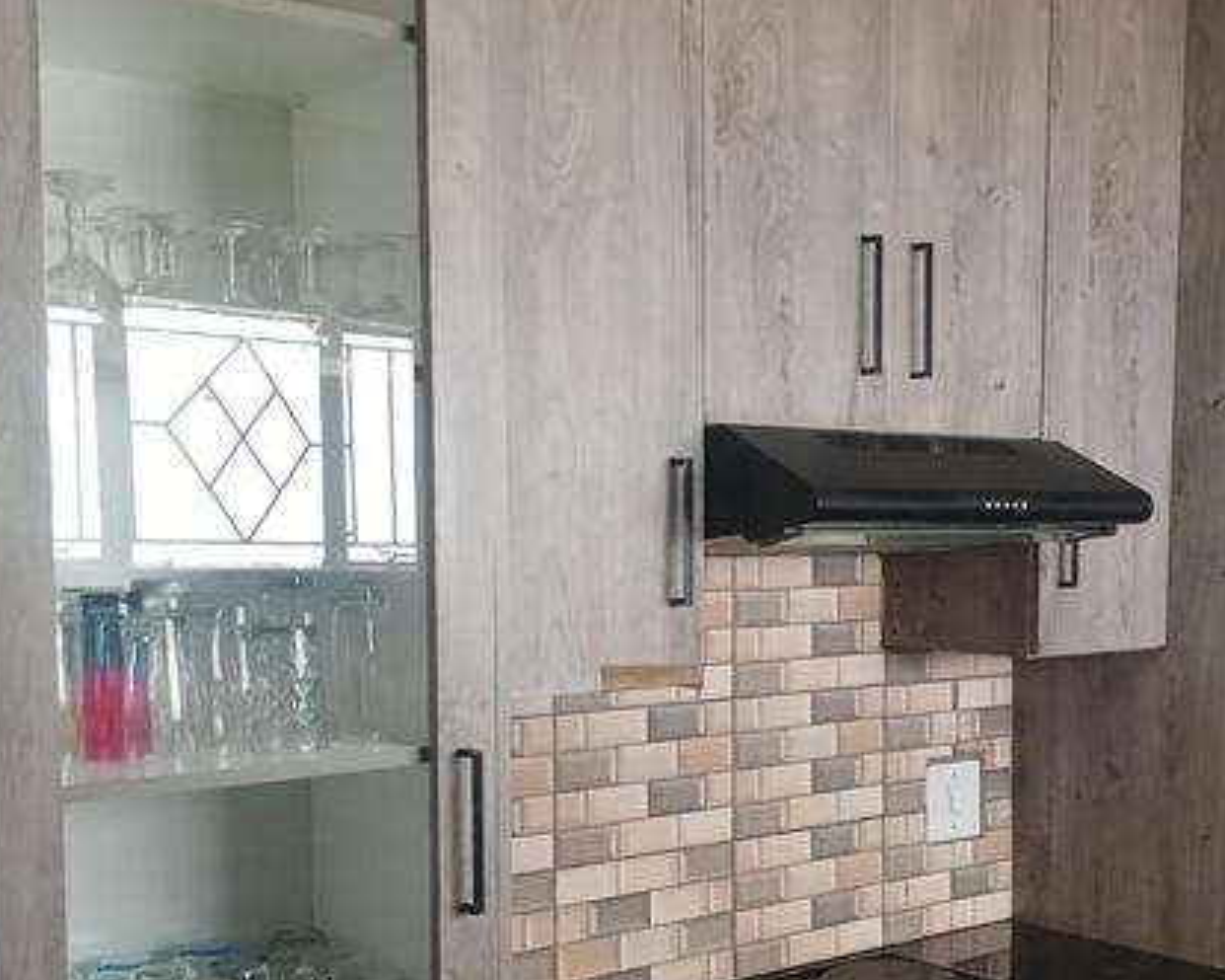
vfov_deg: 30.5
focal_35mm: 49
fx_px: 1776
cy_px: 681
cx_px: 843
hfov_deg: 37.5
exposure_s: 1/50
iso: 160
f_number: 1.8
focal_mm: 3.98
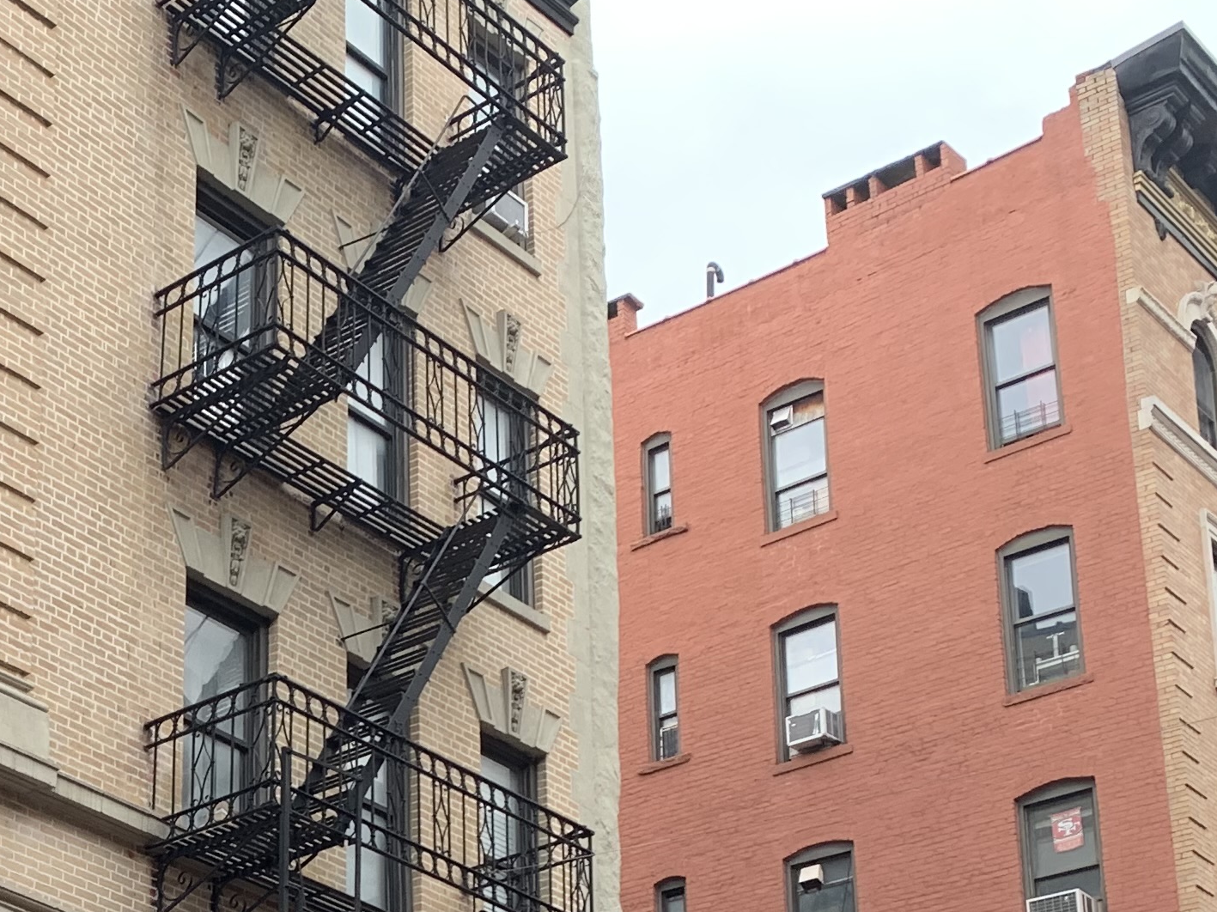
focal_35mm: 74
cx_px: -36
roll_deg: -2.7
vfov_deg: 18.9
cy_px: 1061
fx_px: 2601
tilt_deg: +17.4
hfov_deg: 24.9
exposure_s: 1/121
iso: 50
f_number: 1.8
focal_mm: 4.25
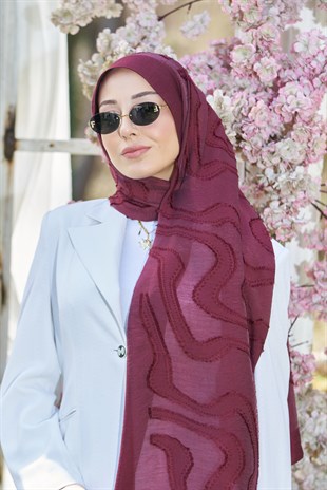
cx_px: 164
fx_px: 1496
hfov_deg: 12.5
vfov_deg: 18.6
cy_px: 245
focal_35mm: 110
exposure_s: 1/250
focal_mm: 110
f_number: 4
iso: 200
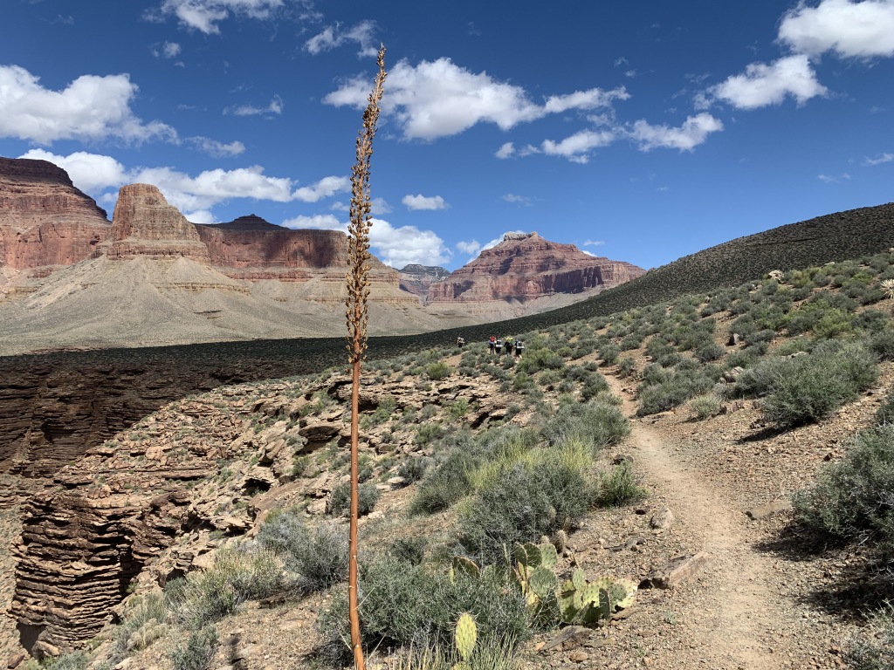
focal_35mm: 26
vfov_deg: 53.1
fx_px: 671
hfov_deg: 67.3
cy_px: 335
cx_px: 447
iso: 25
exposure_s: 1/2421
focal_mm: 4.25
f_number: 1.8
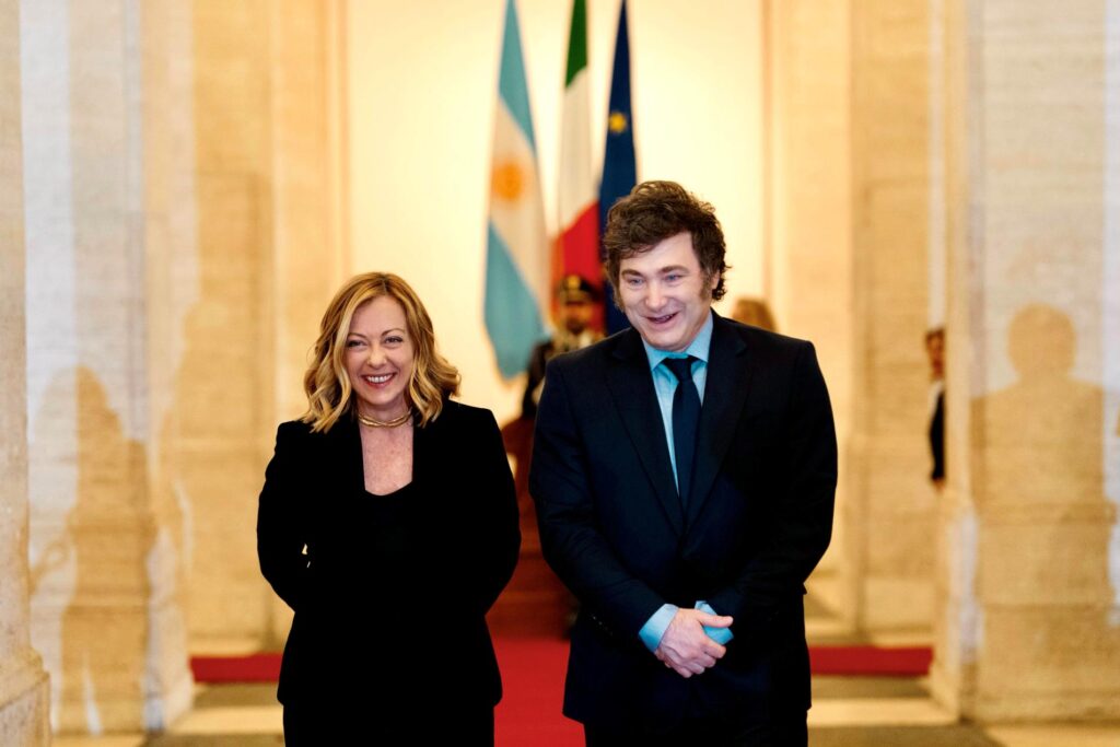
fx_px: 3049
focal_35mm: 98
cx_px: 560
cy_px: 374
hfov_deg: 20.8
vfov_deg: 14.0
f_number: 2.8
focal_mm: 98
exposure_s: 1/250
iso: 2500
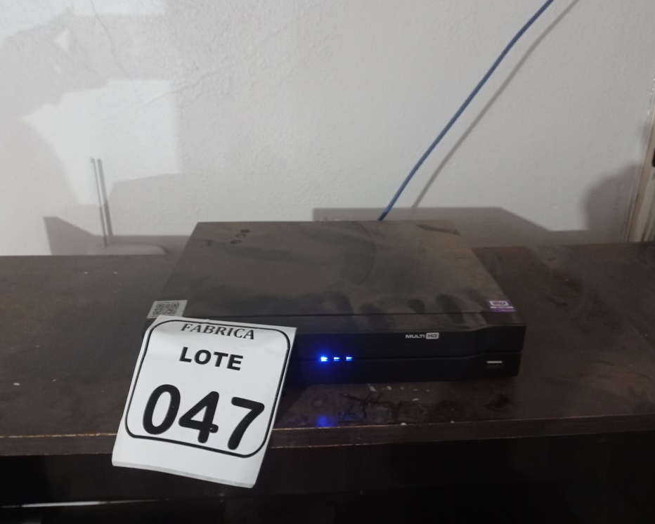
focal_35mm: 30
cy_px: 258
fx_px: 582
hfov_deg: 58.8
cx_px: 320
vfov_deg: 48.5
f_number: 1.79
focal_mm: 4.7
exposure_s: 1/13.3
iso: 1099
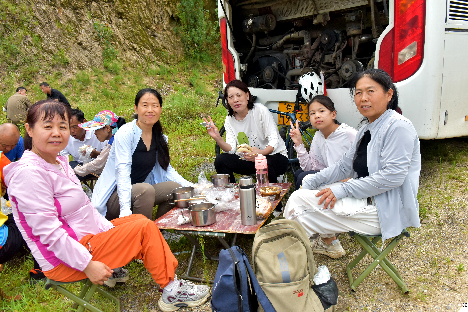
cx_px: 234
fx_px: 403
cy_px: 156
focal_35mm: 31
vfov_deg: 42.4
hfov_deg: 60.3
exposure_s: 1/1000
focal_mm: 31
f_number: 8
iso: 1000
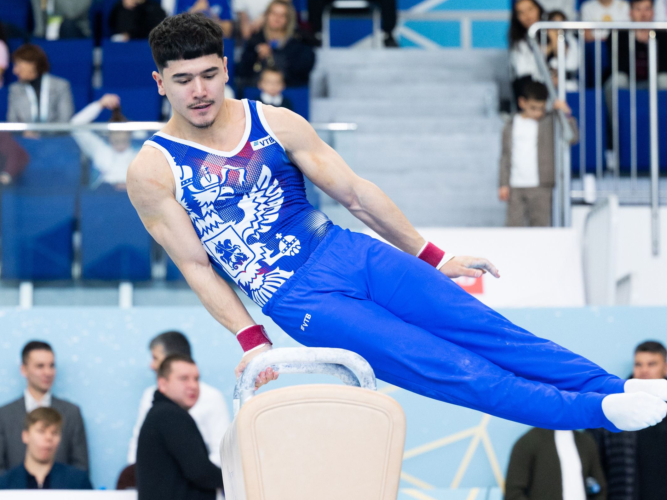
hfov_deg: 12.9
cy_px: 250
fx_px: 2948
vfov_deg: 9.7
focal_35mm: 153
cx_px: 286
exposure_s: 1/1250
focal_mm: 87
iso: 2000
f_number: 2.8
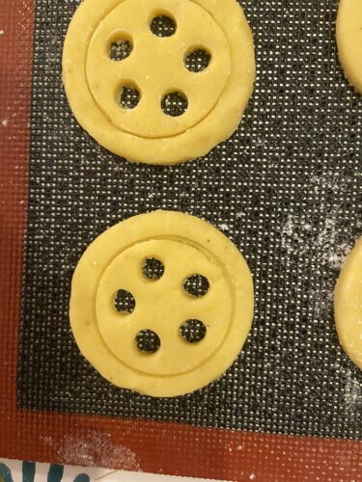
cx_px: 181
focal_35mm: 26
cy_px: 241
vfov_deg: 67.3
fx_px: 363
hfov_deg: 53.1
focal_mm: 4.25
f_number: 1.8
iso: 500
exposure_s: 1/33
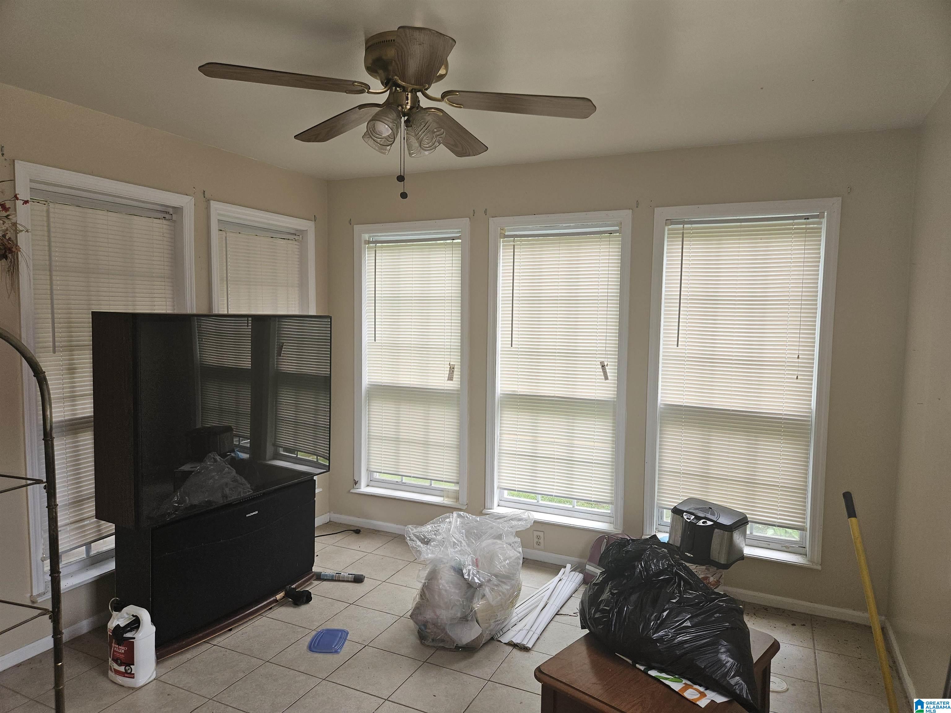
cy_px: 356
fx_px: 632
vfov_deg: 58.9
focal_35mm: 23
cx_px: 476
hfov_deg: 73.9
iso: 32
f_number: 1.8
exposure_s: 1/50
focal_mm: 5.4
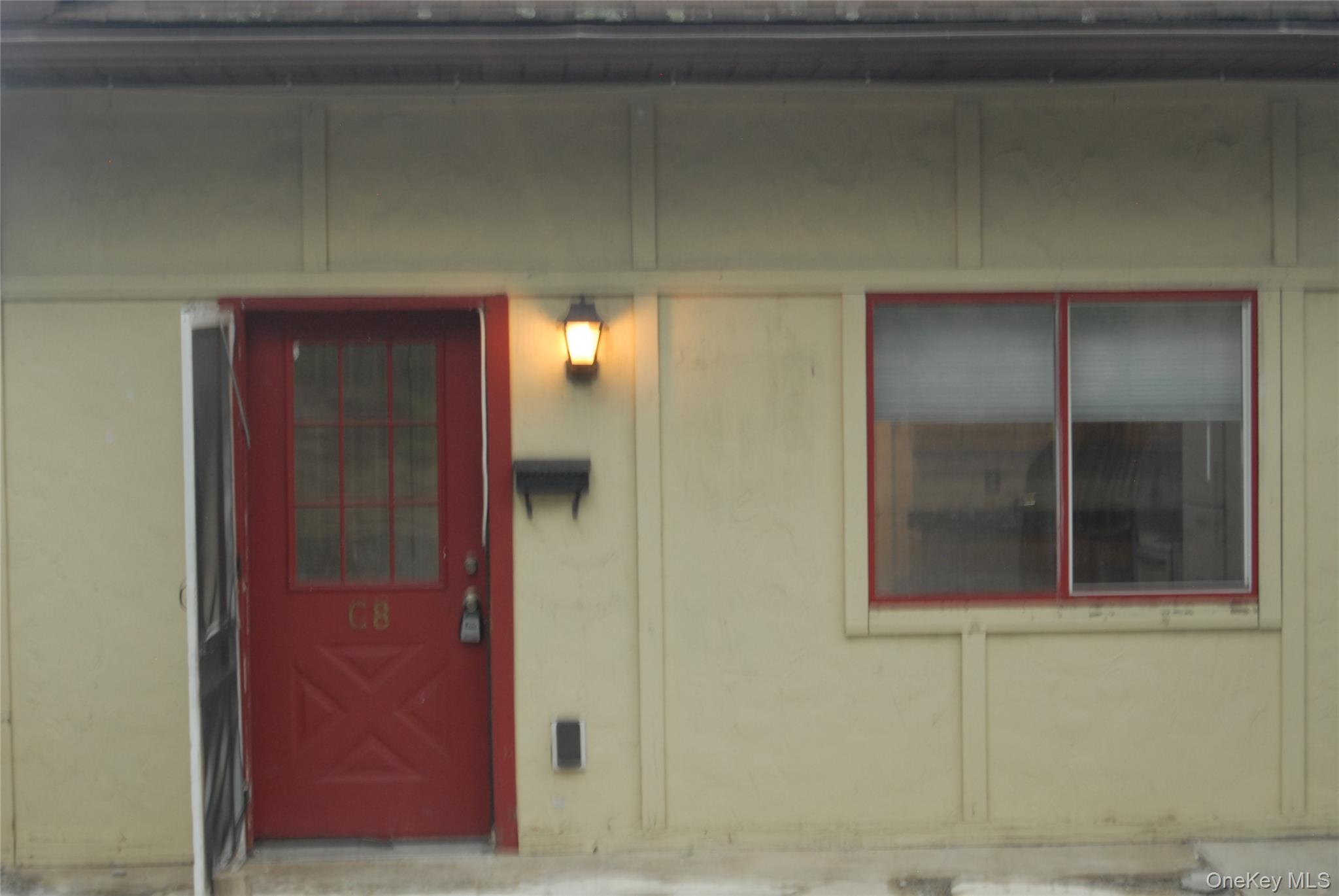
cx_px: 670
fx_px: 2792
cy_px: 448
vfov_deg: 18.2
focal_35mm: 75
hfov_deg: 27.0
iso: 400
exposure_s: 1/5
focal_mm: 50
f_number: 10
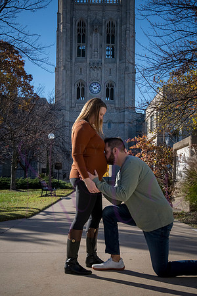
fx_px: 427
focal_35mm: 52
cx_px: 98
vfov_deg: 38.2
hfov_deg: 26.0
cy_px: 148
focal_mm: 52
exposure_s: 1/160
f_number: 20
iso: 640
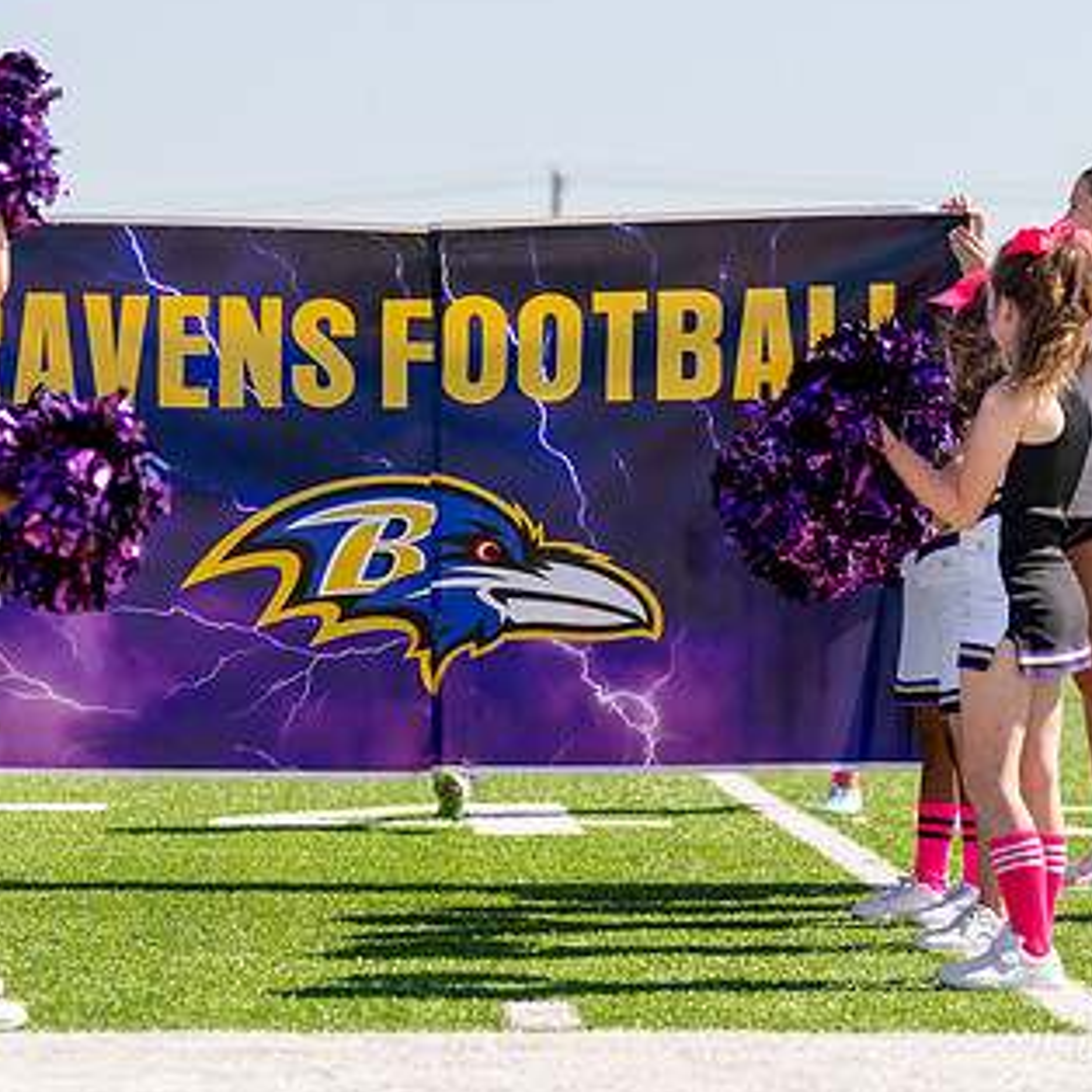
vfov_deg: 9.8
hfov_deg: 9.8
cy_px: 564
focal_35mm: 179
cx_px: 516
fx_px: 6389
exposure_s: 1/2500
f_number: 2.8
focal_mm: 91
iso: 160
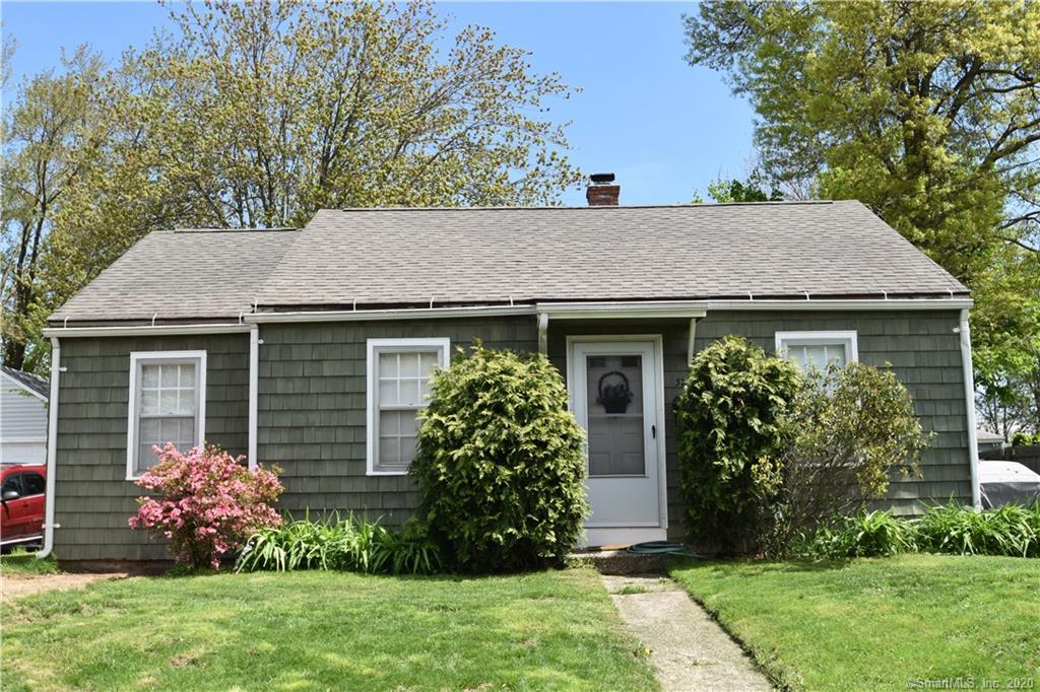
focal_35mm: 36
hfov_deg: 53.1
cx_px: 520
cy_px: 346
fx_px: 1040
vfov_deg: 36.8
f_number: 8
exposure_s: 1/250
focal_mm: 24
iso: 200
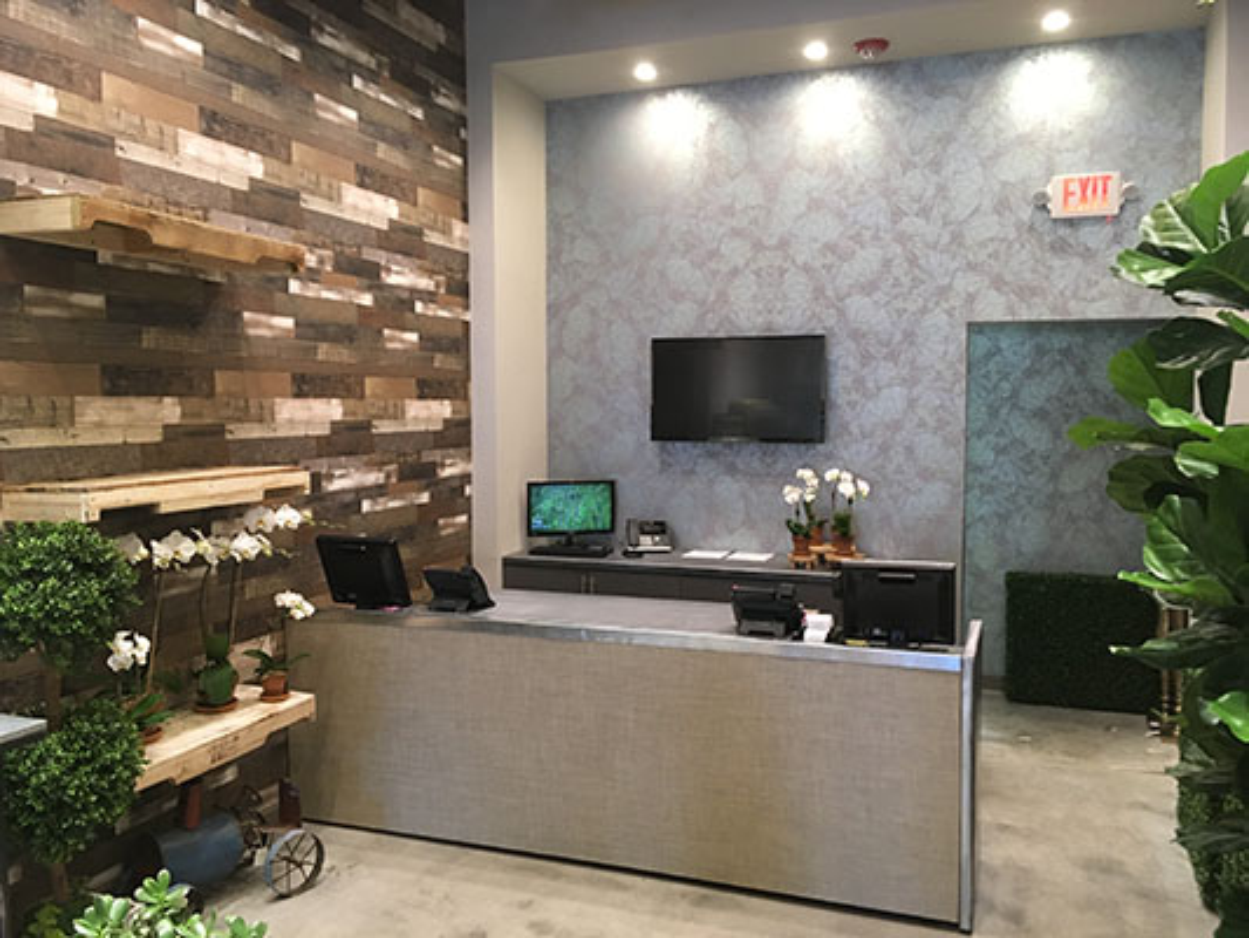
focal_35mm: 29
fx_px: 1047
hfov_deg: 61.6
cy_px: 469
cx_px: 624
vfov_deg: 48.2
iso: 125
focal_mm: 4.15
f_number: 2.2
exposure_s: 1/30
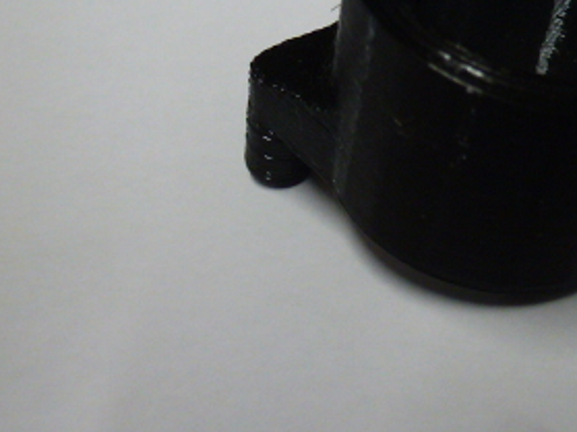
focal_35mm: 55
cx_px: 521
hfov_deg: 33.1
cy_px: 172
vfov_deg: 26.5
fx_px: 916
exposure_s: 1/60
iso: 250
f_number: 3.3
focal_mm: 4.3
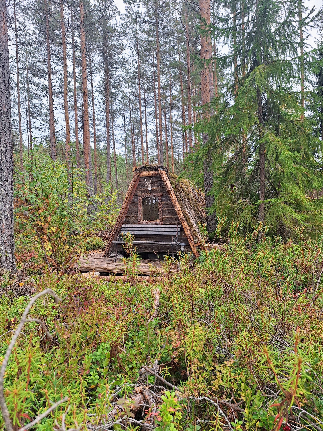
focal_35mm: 23
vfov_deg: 73.9
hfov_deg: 58.9
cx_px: 162
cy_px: 216
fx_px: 286
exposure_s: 1/397
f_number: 1.8
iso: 40
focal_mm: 5.54
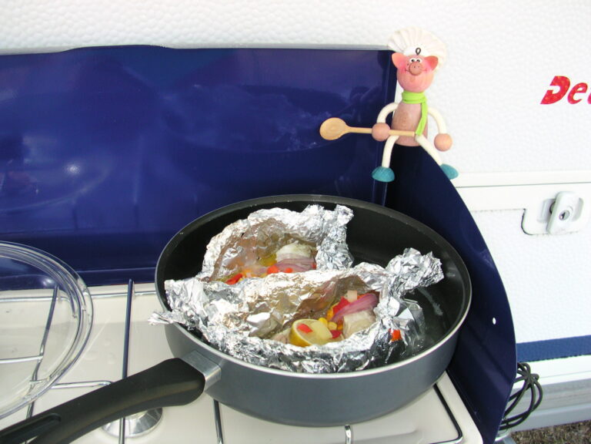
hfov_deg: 50.1
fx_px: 632
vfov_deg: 38.7
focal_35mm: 37
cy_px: 222
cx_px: 296
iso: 100
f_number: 2.7
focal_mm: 5.6
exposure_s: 1/30
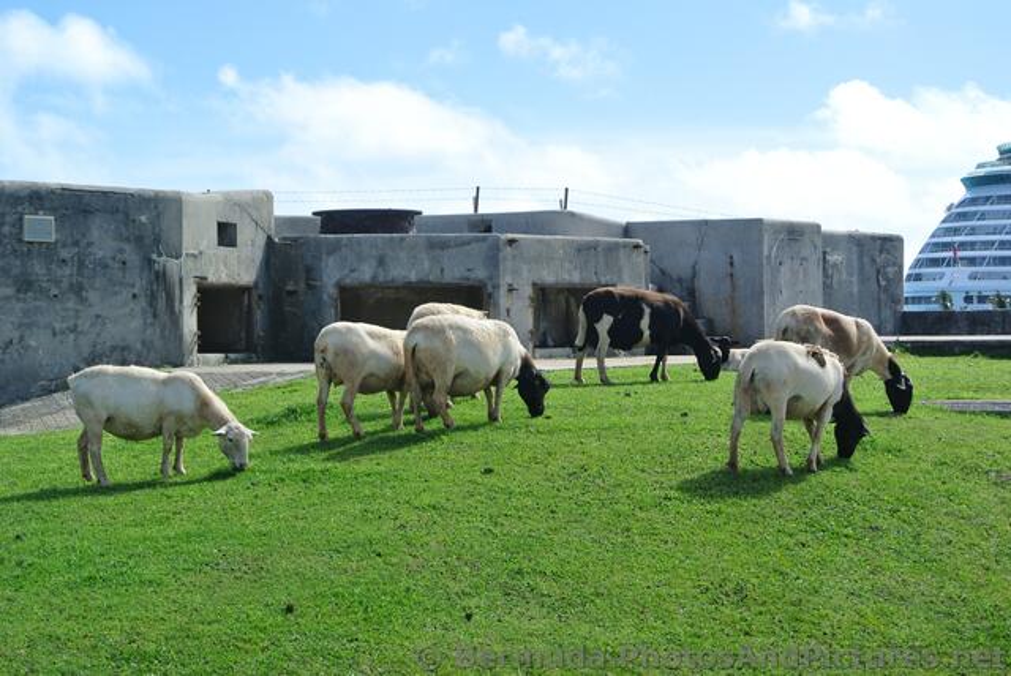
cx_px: 506
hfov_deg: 25.0
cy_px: 338
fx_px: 2277
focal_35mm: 81
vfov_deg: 16.9
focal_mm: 30
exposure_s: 1/500
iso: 100
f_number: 5.6
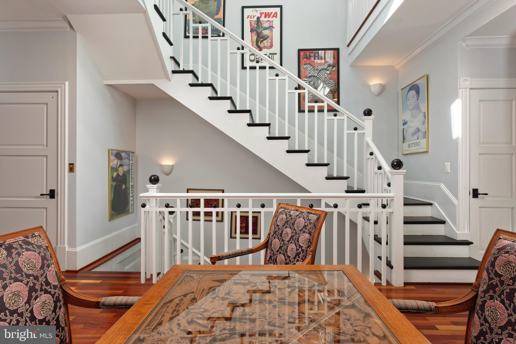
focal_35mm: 18
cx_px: 258
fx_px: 258
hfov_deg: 90.0
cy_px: 172
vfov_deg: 67.4
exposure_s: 1/13
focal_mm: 18
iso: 320
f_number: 9
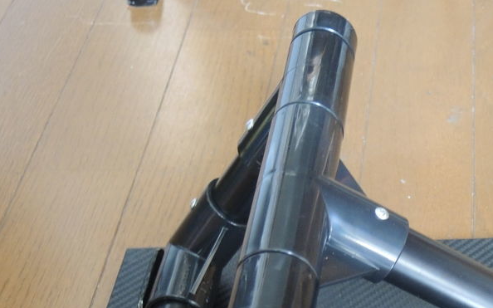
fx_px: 1007
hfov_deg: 26.5
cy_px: 333
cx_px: 456
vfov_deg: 16.9
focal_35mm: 75
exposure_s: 1/10
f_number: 2.2
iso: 800
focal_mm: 7.6
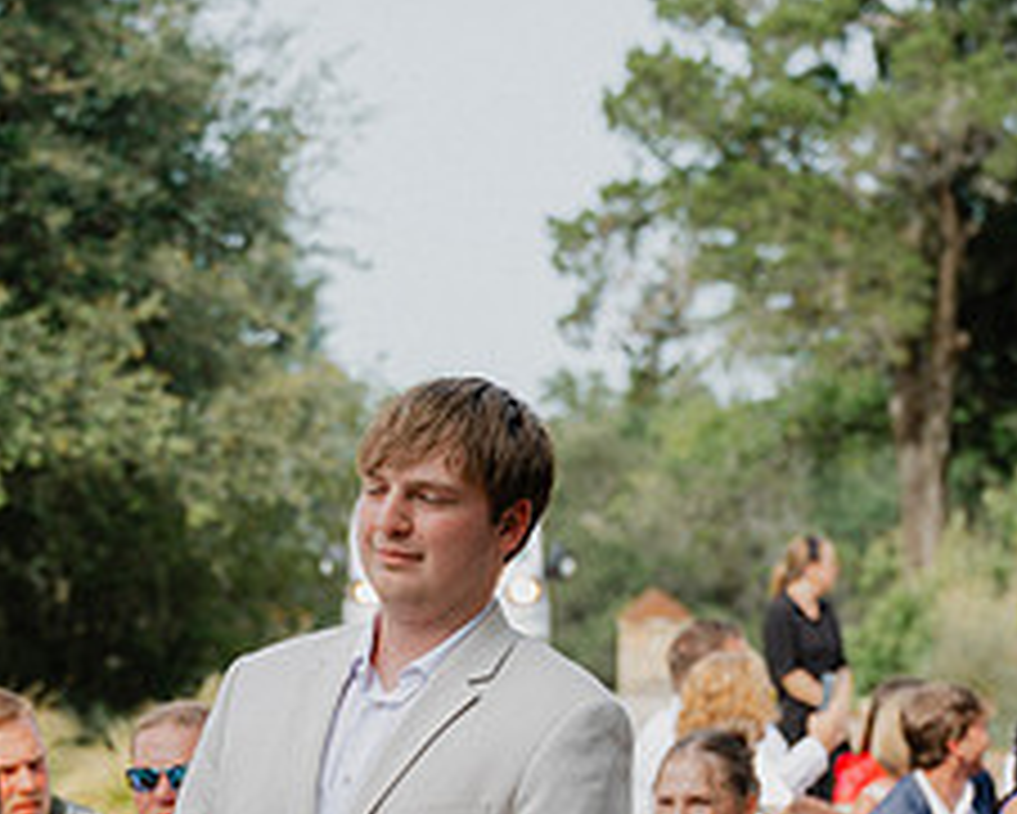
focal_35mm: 147
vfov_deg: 10.4
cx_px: 508
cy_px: 861
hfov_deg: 13.1
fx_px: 4427
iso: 64
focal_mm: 61
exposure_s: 1/500
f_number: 3.5
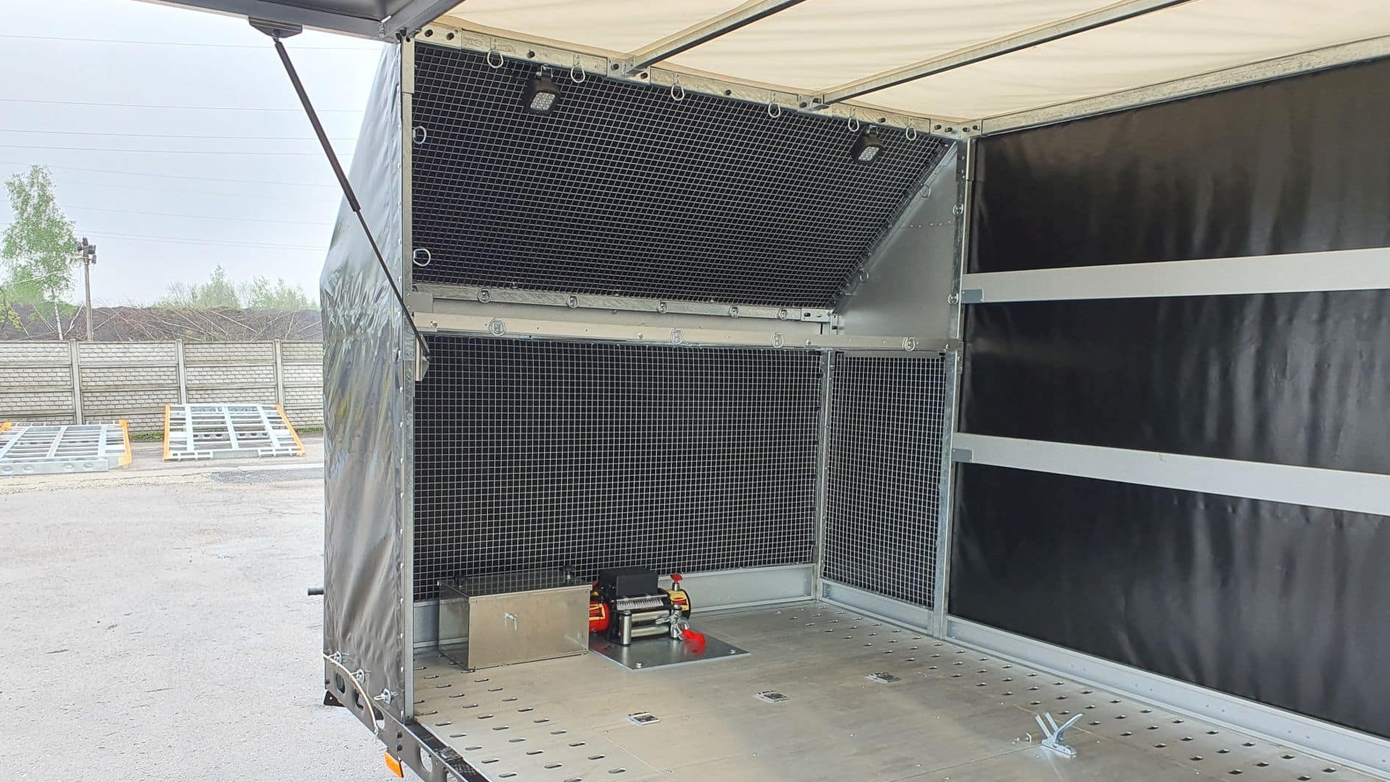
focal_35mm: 29
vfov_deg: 40.0
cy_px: 482
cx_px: 698
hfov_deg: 66.1
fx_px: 1069
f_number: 2.4
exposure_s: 1/122
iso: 50
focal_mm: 4.3
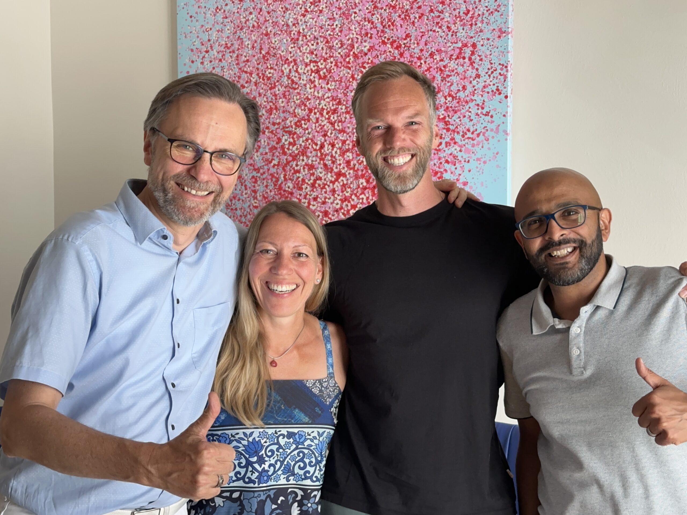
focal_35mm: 48
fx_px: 953
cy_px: 258
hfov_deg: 39.7
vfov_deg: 30.3
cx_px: 344
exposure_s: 1/140
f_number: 1.78
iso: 80
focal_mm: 6.86
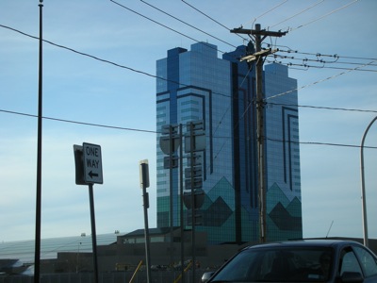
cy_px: 142
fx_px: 795
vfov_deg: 20.2
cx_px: 188
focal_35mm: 73
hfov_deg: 26.7
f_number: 11.6
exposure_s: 1/125
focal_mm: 12.2
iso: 85
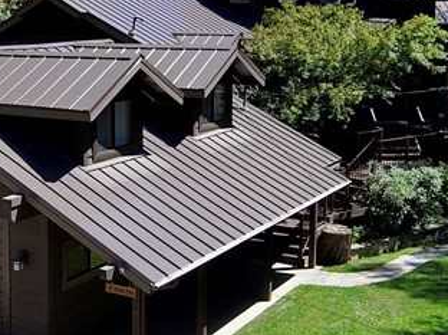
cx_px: 115
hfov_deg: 27.8
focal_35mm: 69
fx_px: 892
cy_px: 132
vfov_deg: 21.2
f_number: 2.8
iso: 100
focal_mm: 3.7
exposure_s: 1/880
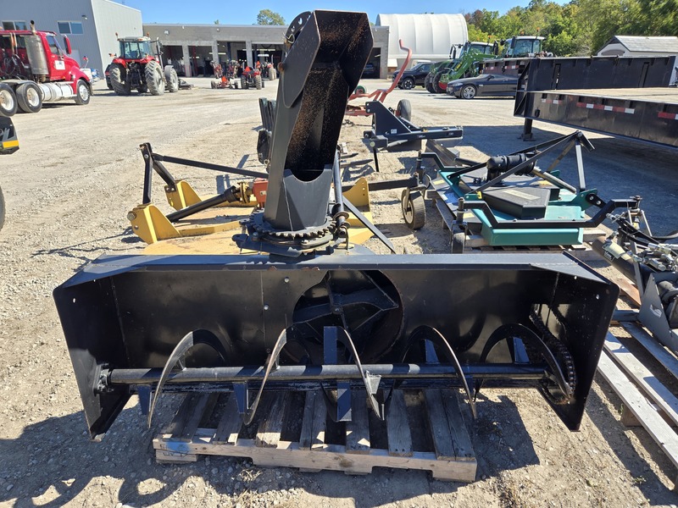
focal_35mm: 23
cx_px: 339
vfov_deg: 58.9
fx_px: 450
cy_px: 254
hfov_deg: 73.9
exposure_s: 1/711
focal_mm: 5.4
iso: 25
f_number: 1.8
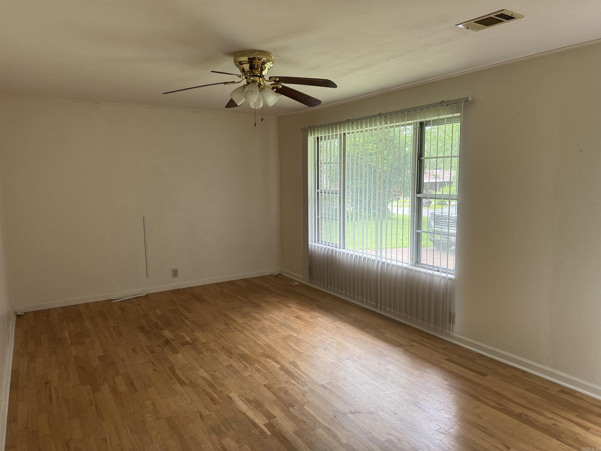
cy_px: 226
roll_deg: +0.7
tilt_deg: -7.8
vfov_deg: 56.8
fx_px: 417
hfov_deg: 71.6
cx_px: 300
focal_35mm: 24
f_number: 1.78
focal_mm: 6.76
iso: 125
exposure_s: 1/121
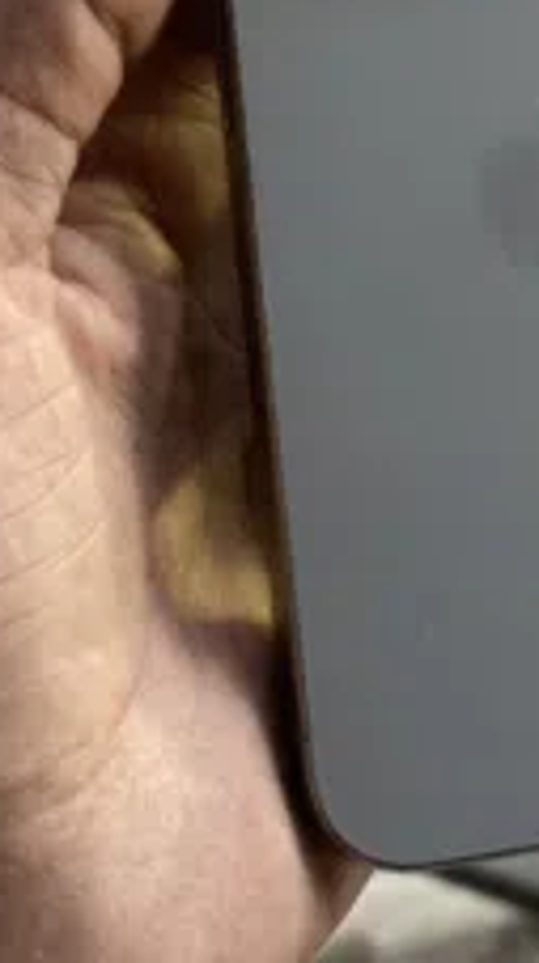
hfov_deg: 11.9
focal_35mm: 100
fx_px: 2551
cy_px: 182
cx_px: 577
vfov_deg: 21.1
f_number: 2
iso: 400
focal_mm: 6
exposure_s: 1/19
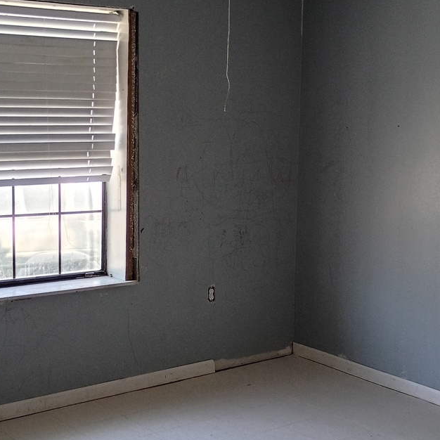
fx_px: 848
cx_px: 202
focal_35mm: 59
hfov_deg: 29.1
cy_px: 257
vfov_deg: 29.0
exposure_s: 1/60
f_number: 1.8
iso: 210
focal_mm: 4.27
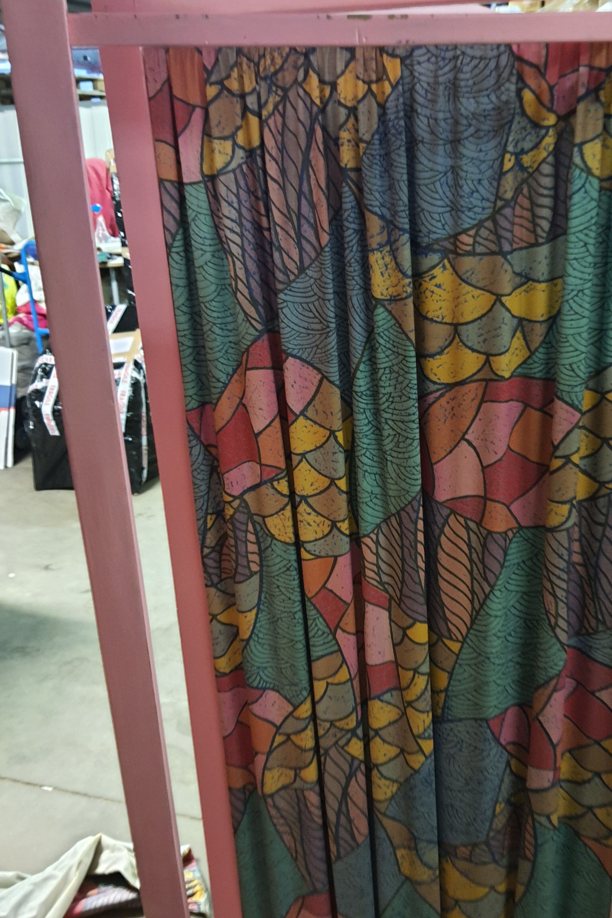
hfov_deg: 38.6
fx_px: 867
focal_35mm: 34
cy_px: 485
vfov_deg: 55.8
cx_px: 390
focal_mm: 4.32
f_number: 1.7
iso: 400
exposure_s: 1/10
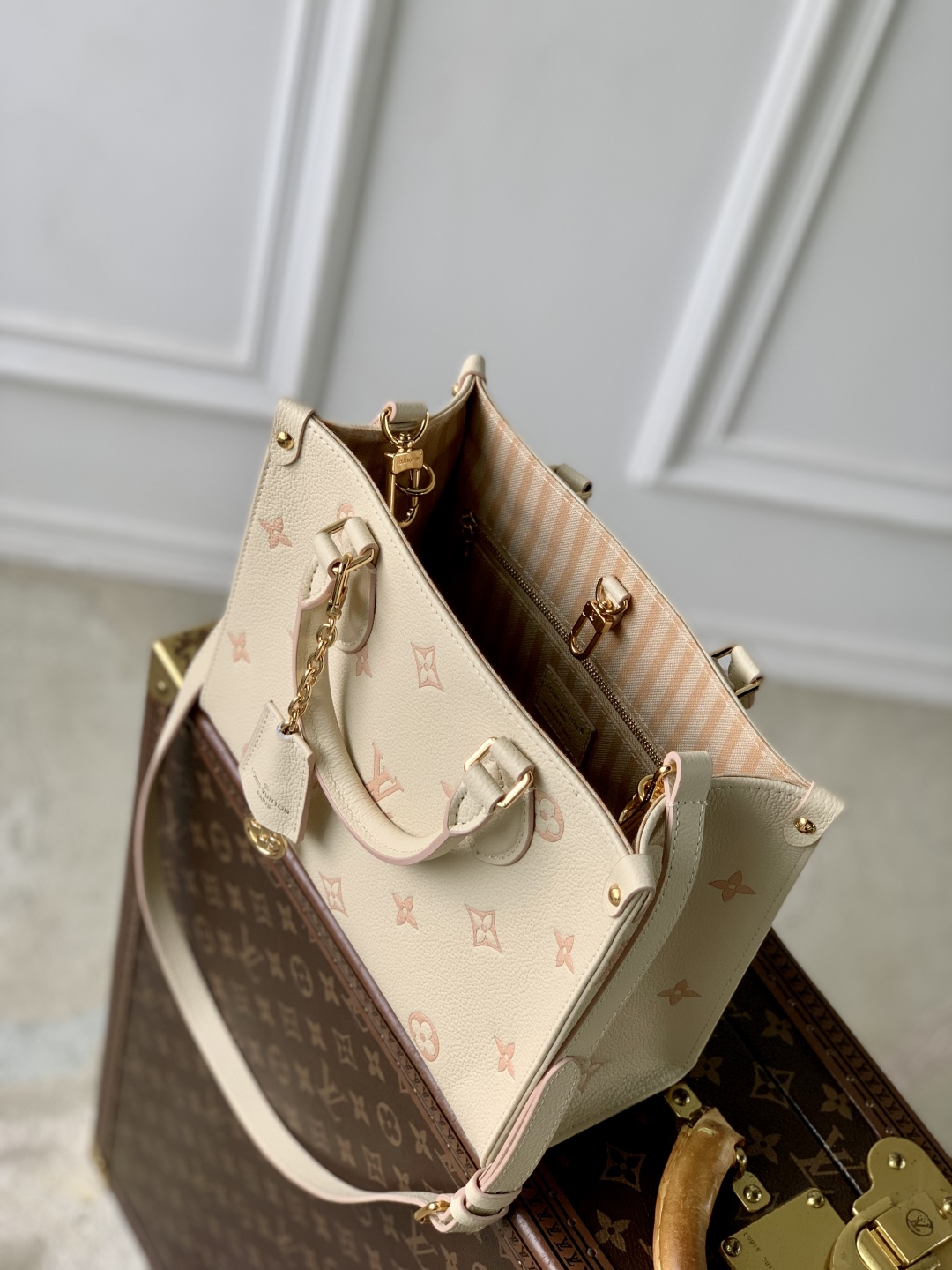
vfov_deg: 36.8
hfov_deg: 28.0
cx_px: 476
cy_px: 635
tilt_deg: -45.9
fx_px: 1907
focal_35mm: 52
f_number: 2.4
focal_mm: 6
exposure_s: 1/122
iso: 25
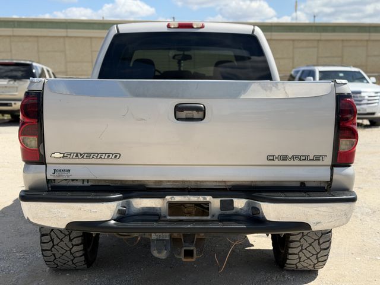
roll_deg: +0.9
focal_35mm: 48
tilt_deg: -9.6
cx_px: 190
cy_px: 142
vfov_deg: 30.3
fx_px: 527
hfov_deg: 39.7
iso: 64
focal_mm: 6.76
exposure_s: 1/4098
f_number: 1.78
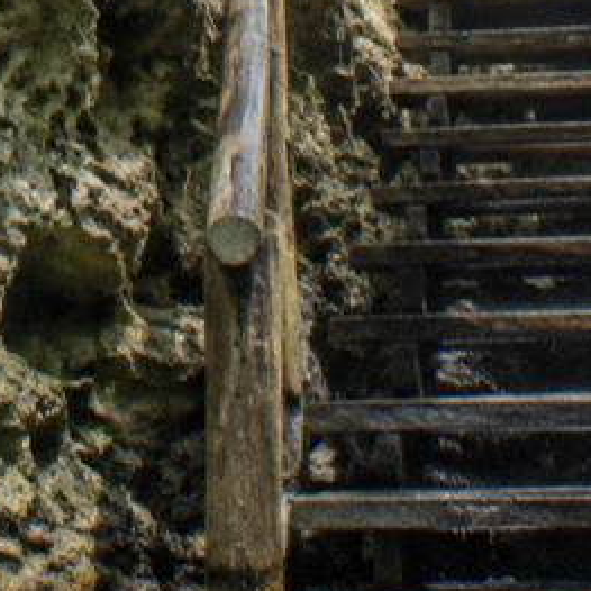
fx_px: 3052
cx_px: 375
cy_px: 182
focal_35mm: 158
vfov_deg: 11.0
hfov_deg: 11.1
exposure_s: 1/2000
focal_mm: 49
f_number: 4
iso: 800
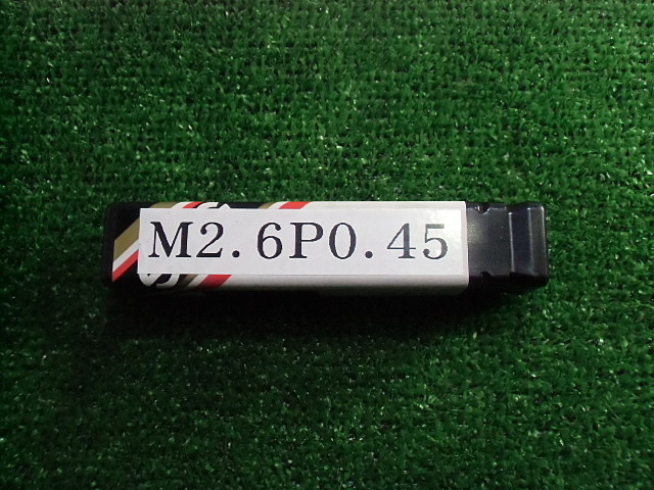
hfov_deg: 49.0
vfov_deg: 37.7
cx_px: 327
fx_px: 718
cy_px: 245
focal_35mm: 38
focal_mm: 6.67
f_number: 3.9
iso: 800
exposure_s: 1/80
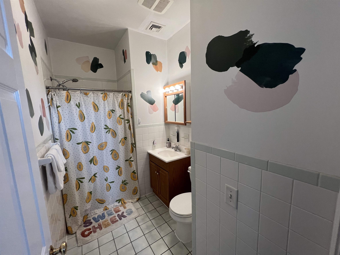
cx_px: 170
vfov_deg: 89.9
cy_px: 128
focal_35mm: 13
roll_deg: +2.4
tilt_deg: -7.5
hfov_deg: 106.2
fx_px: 128
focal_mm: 1.57
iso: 80
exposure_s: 1/120
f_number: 1.8
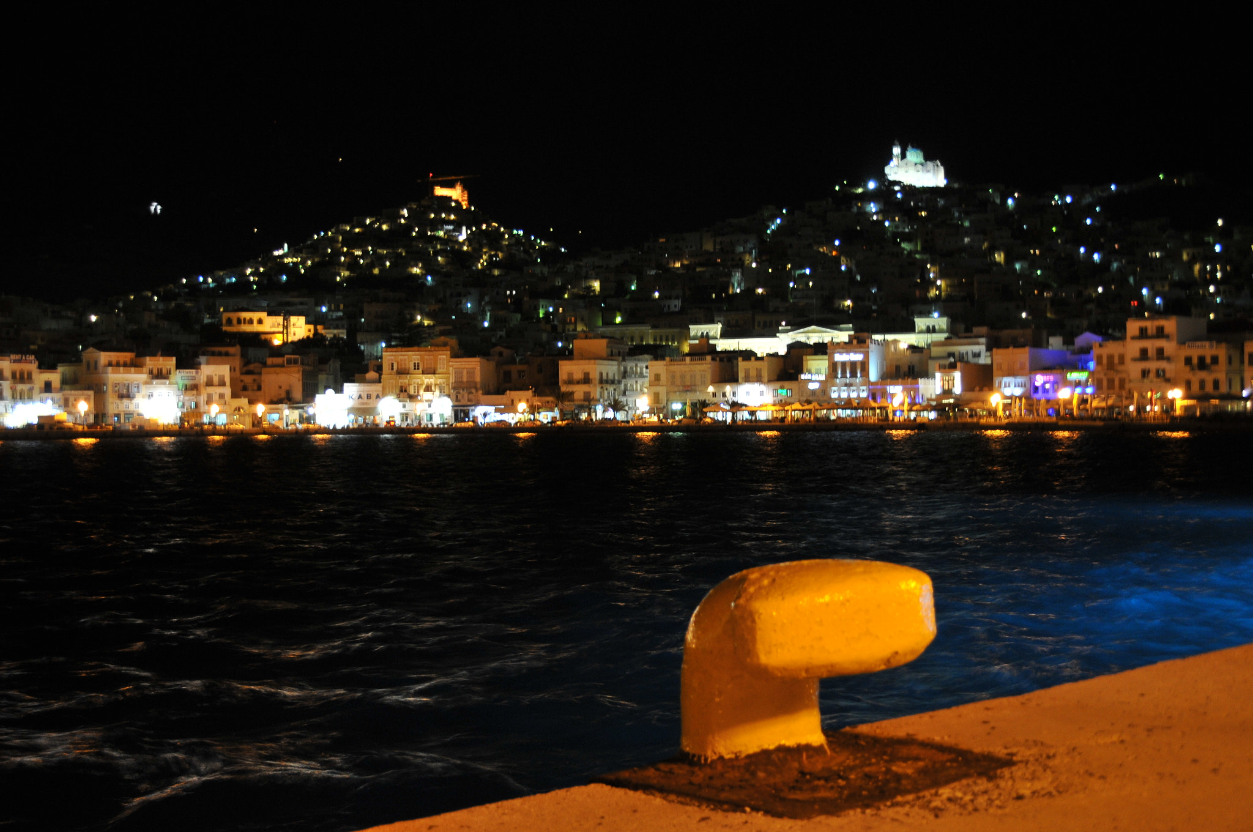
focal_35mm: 45
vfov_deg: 29.8
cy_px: 416
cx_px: 626
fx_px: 1564
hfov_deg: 43.7
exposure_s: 1/3
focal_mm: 30
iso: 640
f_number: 4.5
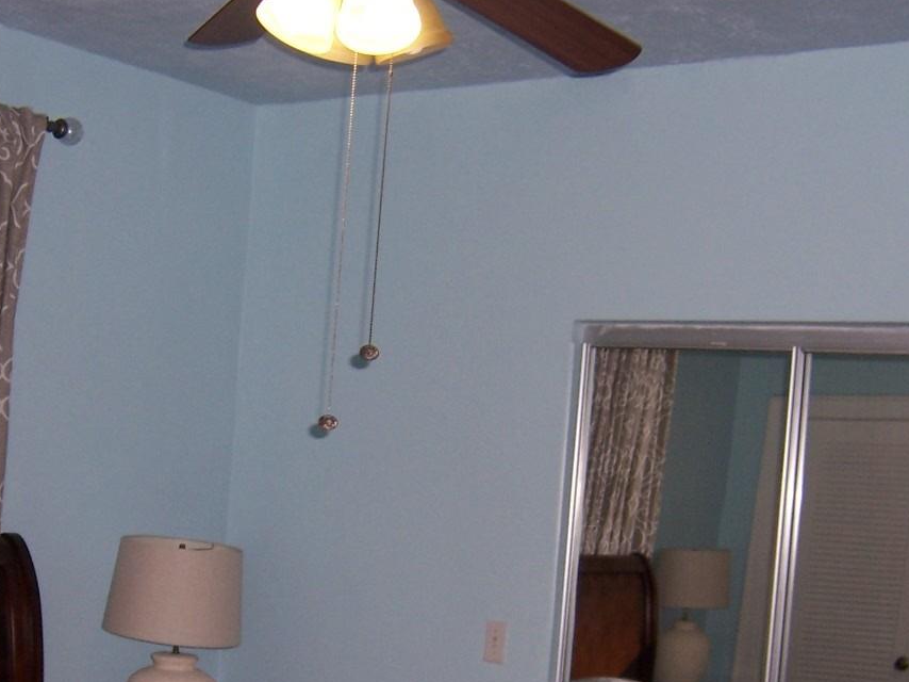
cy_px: 549
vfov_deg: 24.0
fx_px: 1575
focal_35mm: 60
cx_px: 316
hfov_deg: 32.0
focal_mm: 5.5
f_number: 2.8
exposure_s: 1/60
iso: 80
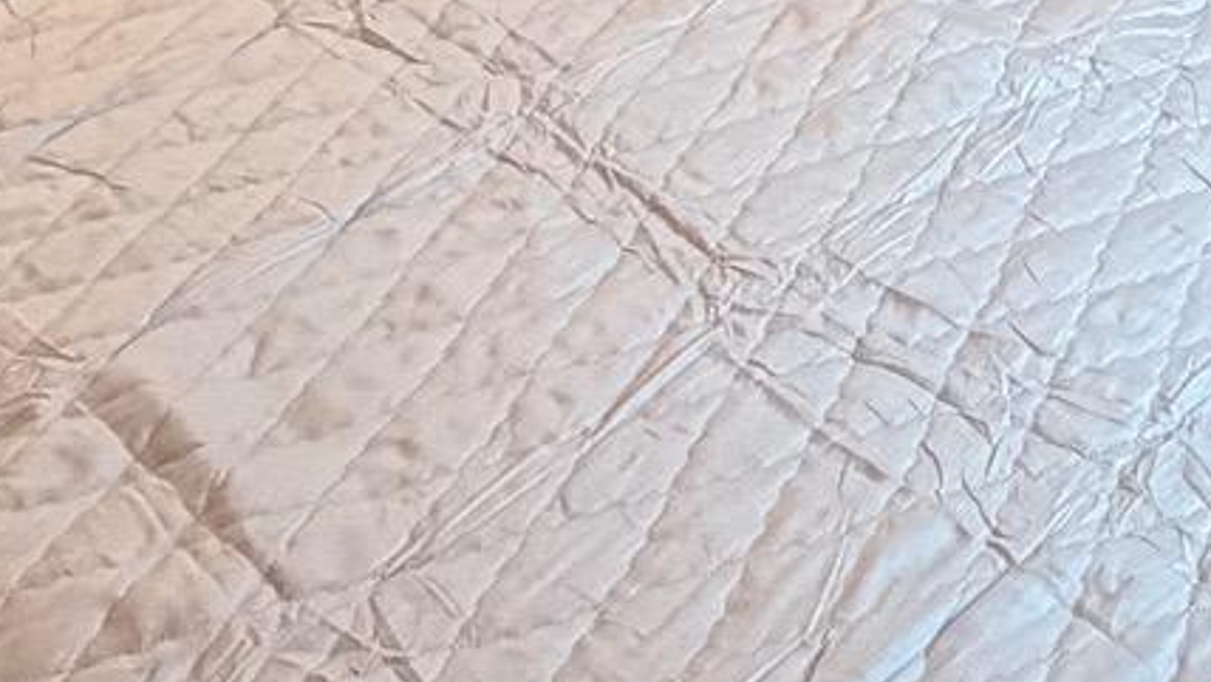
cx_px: 1477
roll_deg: +0.3
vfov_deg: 12.8
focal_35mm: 73
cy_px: -937
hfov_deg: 25.7
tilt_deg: -12.4
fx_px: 2345
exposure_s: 1/60
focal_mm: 2.22
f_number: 2.2
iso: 500
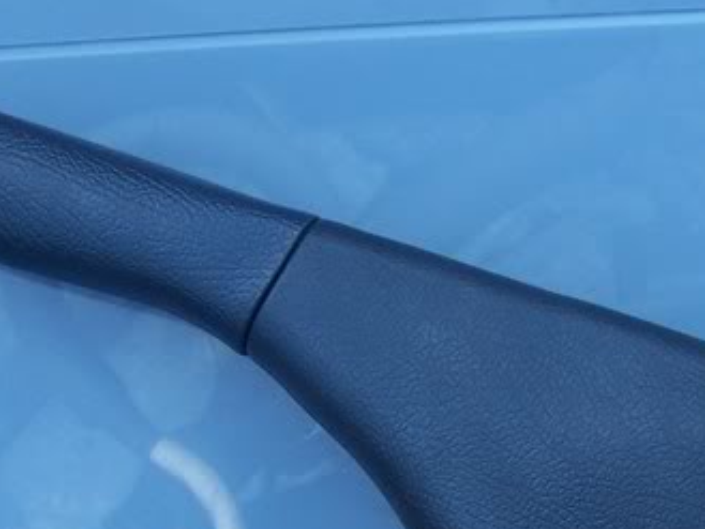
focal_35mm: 124
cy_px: 553
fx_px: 2526
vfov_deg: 11.8
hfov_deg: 15.7
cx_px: 630
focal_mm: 8.5
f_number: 3.2
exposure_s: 1/90
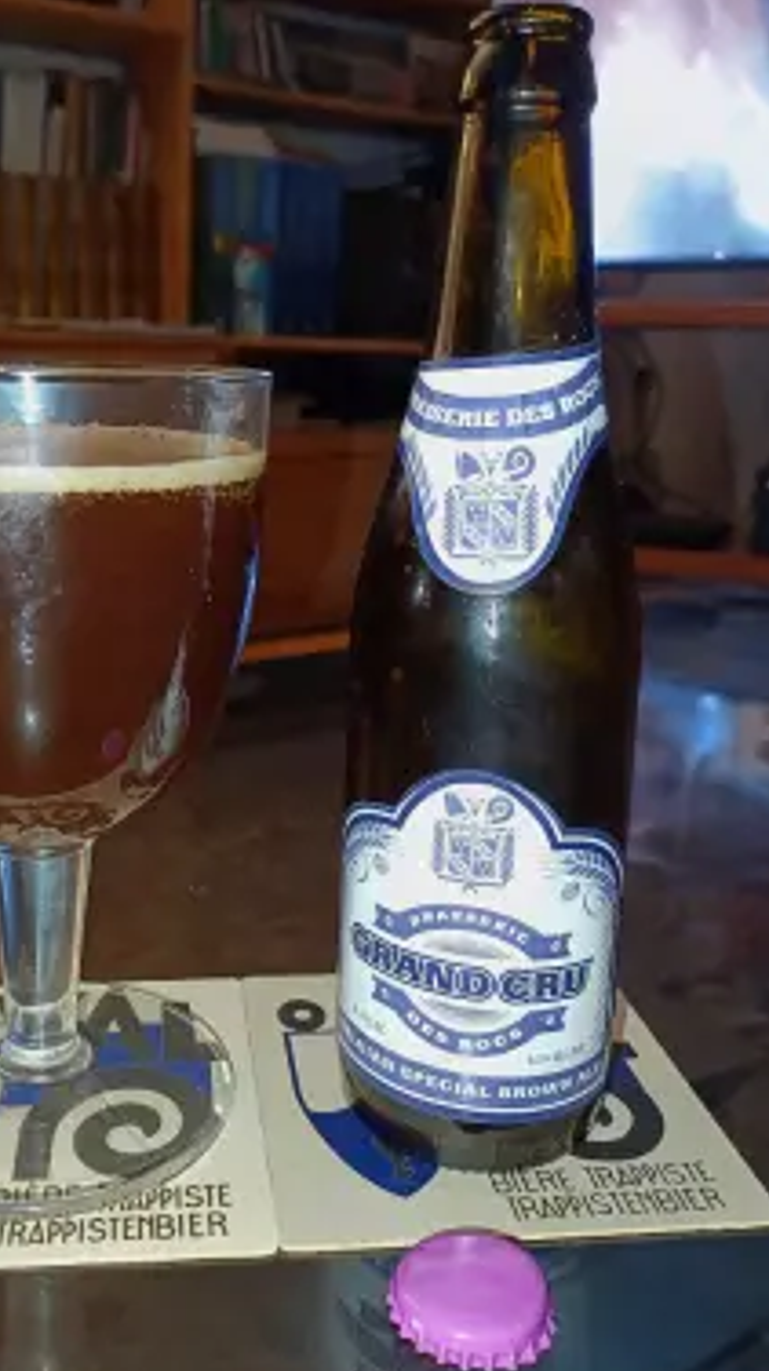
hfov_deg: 39.7
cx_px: 266
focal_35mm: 29
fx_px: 1053
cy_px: 667
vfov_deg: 66.1
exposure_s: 1/25
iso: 1250
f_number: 1.7
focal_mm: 4.71
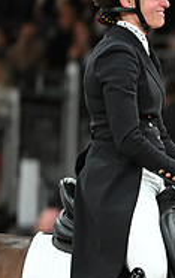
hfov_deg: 1.7
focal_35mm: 761
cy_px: 144
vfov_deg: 2.8
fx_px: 5780
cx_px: 354
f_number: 4
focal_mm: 240
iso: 6400
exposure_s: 1/640
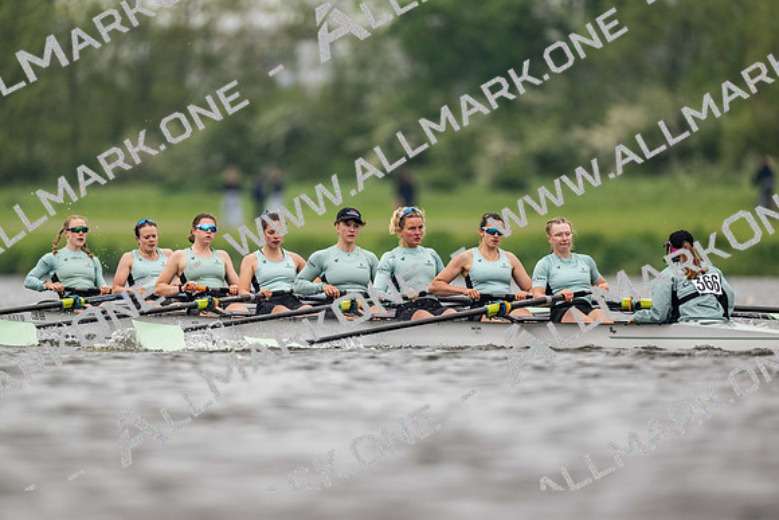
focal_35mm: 600
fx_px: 12986
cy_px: 260
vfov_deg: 2.3
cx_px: 390
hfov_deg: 3.4
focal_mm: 600
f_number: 4
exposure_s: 1/2000
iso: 640
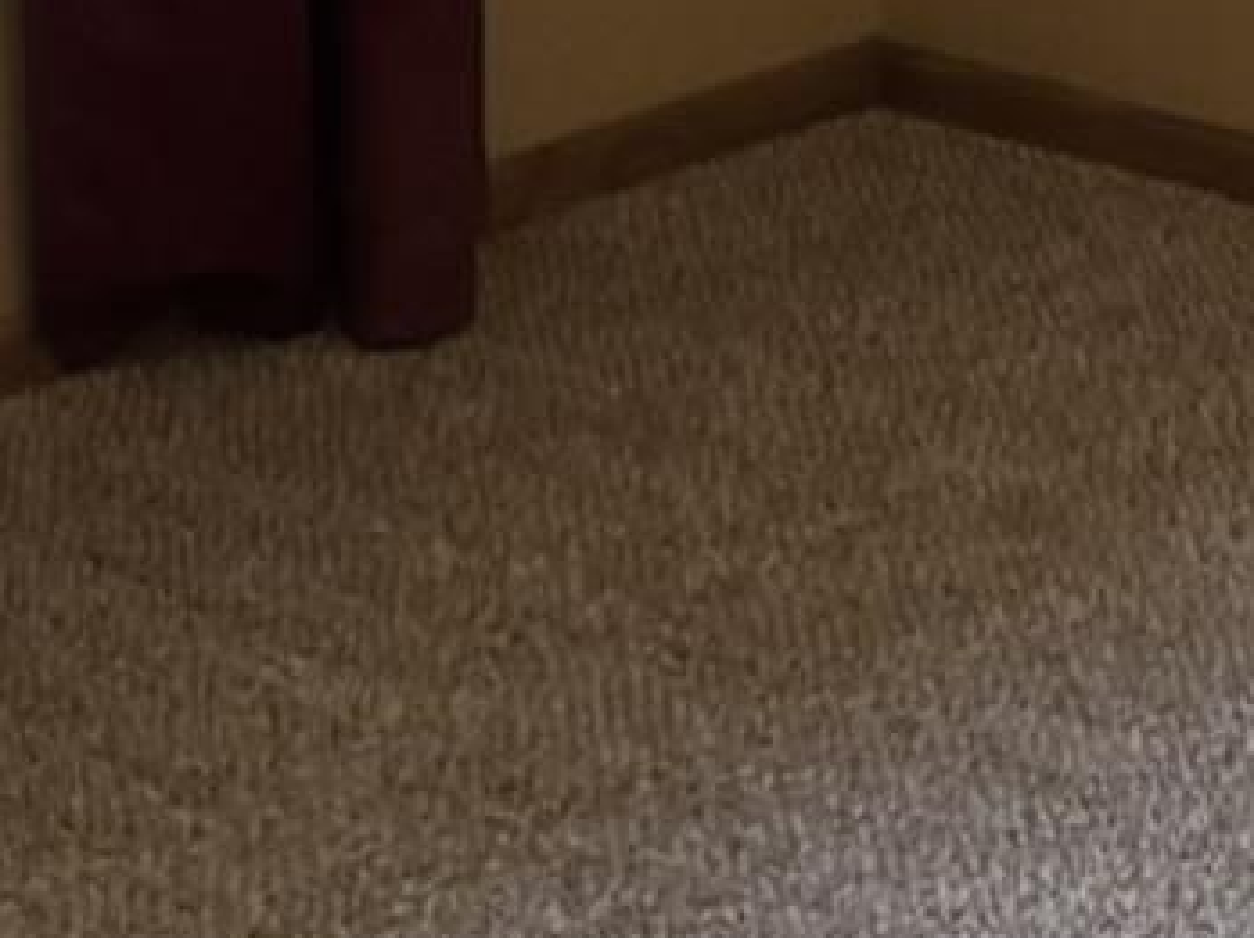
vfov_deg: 9.6
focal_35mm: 141
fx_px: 5103
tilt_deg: -4.8
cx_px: 1664
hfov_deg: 13.5
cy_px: -1136
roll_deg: -1.4
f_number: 1.78
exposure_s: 1/60
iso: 250
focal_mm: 6.76
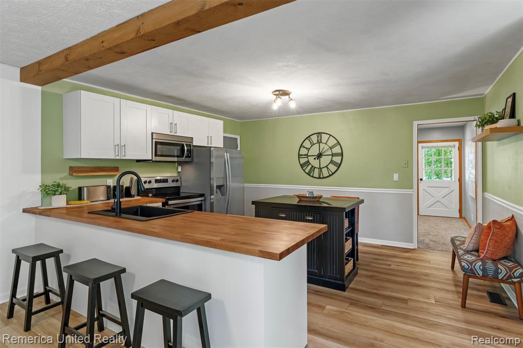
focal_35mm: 18
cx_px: 262
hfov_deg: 90.0
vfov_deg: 67.3
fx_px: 261
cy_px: 174
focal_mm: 18
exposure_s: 1/2.5
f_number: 8
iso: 400
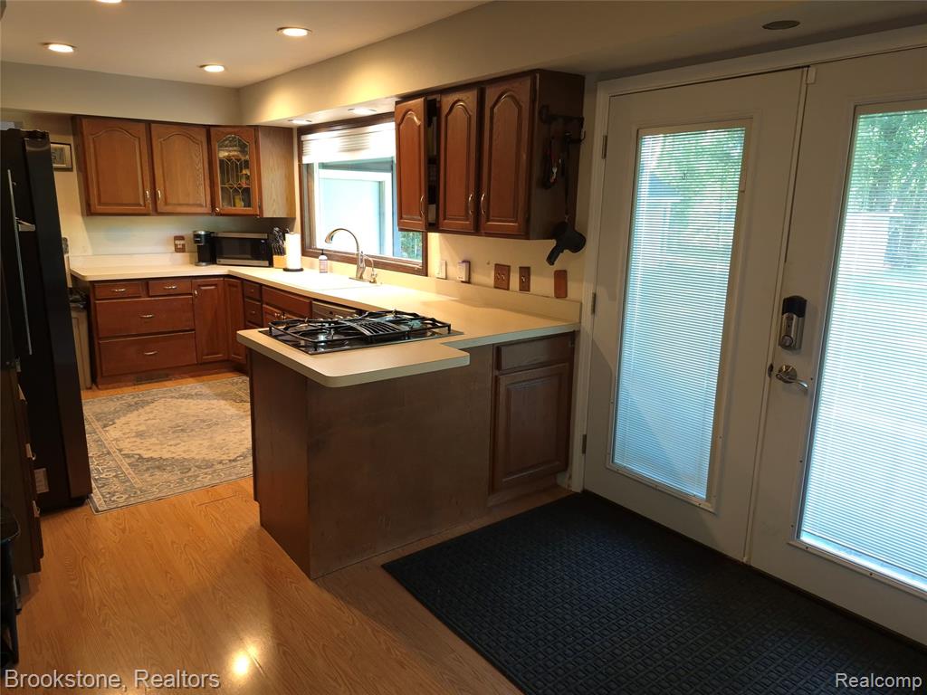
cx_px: 464
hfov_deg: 73.9
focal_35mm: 23
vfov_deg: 58.9
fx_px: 616
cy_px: 348
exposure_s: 1/60
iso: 320
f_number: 1.8
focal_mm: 5.4
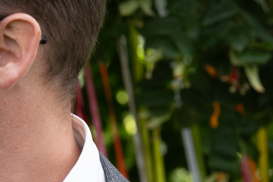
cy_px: 194
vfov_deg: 2.8
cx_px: -502
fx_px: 3670
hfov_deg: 4.1
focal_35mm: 484
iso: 160
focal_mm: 85
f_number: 5.6
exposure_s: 1/160
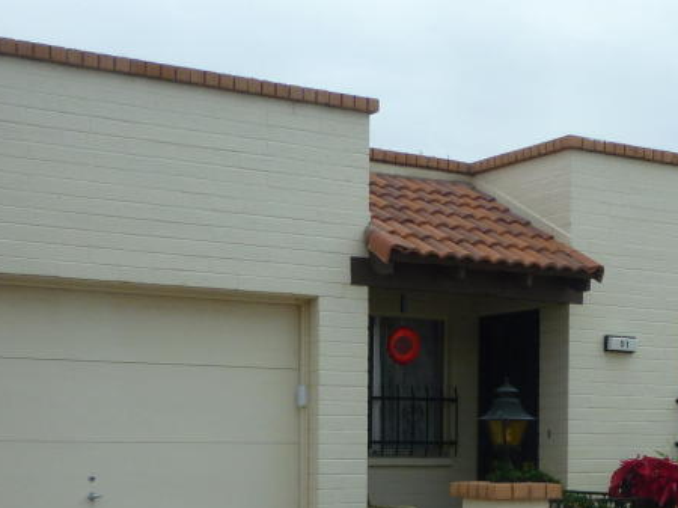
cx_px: 497
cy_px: 481
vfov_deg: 21.6
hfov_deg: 29.0
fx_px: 1292
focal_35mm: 66
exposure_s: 1/500
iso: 80
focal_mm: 5.2
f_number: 3.5
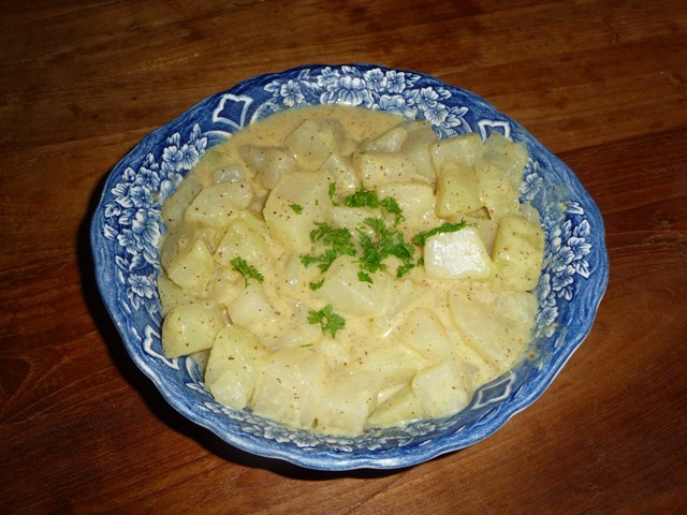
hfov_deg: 51.4
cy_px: 258
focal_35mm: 36
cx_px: 344
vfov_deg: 39.7
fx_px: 714
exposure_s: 1/30
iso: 100
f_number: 3.7
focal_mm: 6
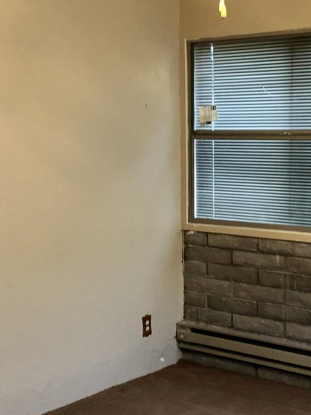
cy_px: 244
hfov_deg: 23.4
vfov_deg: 31.1
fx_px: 743
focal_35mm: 62
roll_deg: +0.2
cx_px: 227
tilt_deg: -7.3
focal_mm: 3.99
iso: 50
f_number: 1.8
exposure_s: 1/15
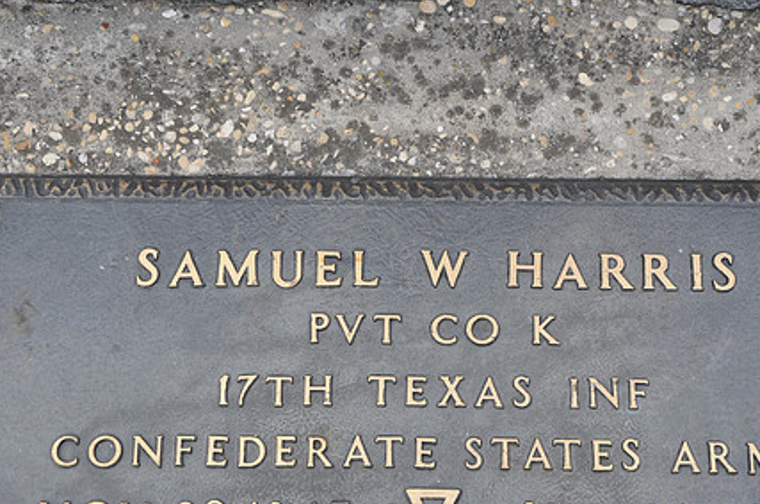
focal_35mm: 92
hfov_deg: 22.2
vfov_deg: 14.8
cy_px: 341
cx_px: 424
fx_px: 1932
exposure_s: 1/200
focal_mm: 45
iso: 200
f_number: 7.1
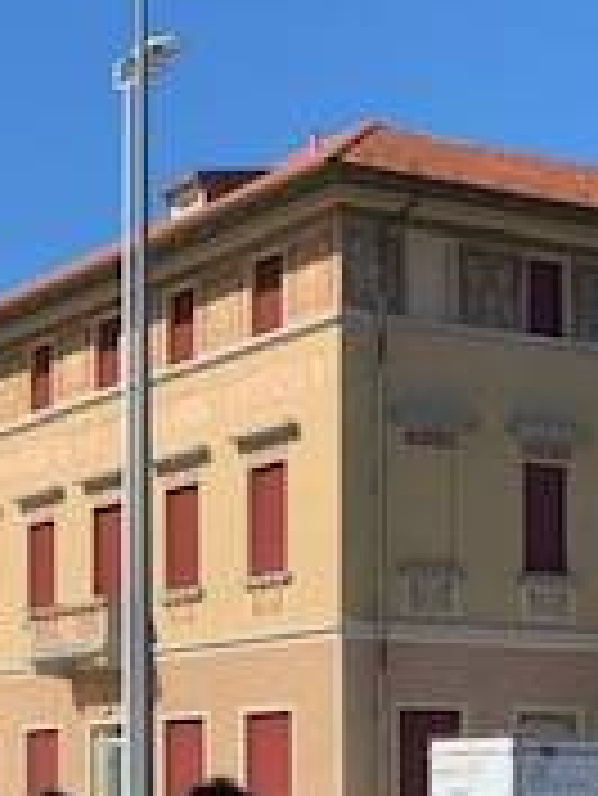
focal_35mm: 94
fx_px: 2163
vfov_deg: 20.2
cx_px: 0
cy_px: 783
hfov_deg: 15.5
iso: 25
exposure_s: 1/1332
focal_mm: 4.25
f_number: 1.8
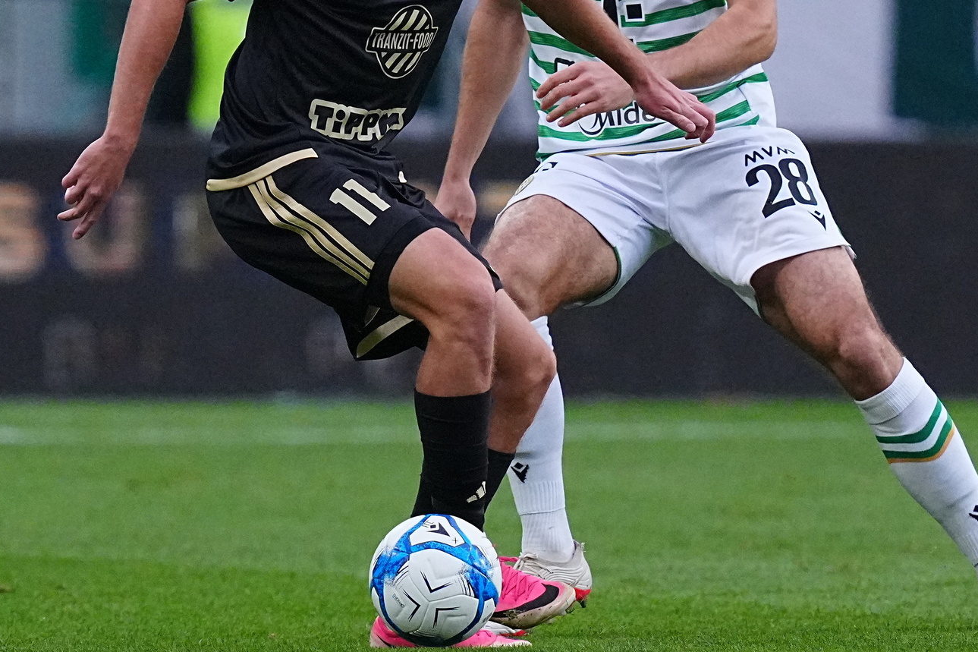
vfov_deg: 1.5
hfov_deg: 2.2
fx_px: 25287
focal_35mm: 931
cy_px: 160
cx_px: 583
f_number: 4
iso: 6400
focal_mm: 400
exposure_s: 1/5000
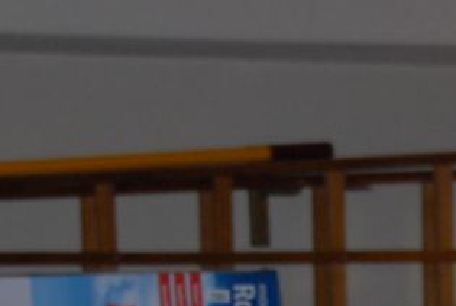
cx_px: 900
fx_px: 4325
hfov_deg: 5.9
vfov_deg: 4.0
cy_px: 657
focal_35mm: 341
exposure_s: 1/60
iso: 320
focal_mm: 40
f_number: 4.5
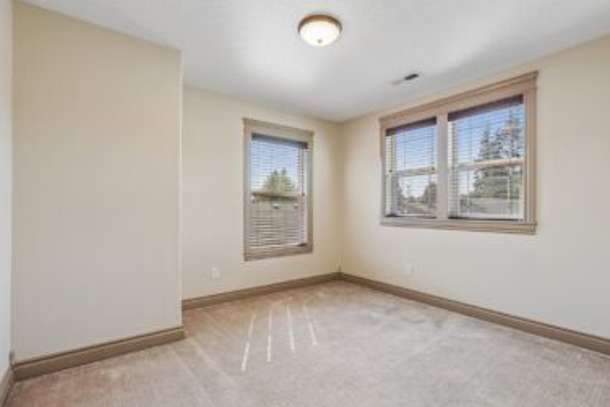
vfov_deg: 70.4
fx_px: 288
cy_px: 215
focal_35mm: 17
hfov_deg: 93.2
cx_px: 318
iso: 400
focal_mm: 16
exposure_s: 1/60
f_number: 8
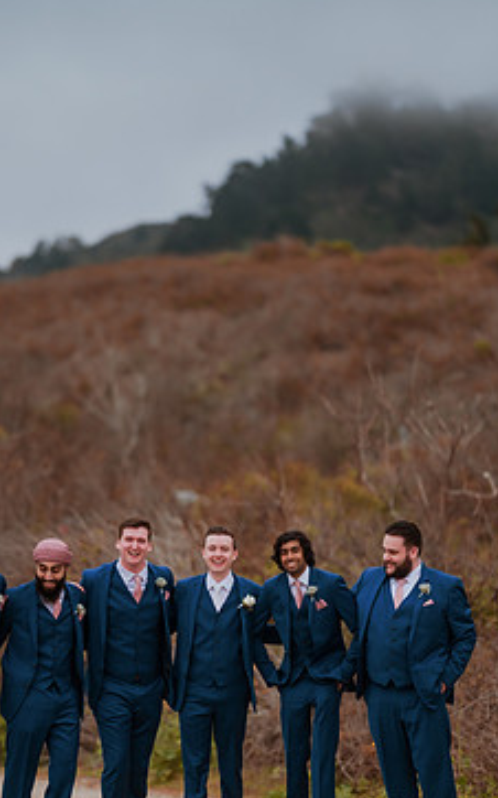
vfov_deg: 12.2
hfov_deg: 7.7
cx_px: 186
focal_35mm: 171
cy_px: 470
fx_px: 3716
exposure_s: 1/3200
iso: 400
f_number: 1.8
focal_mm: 135
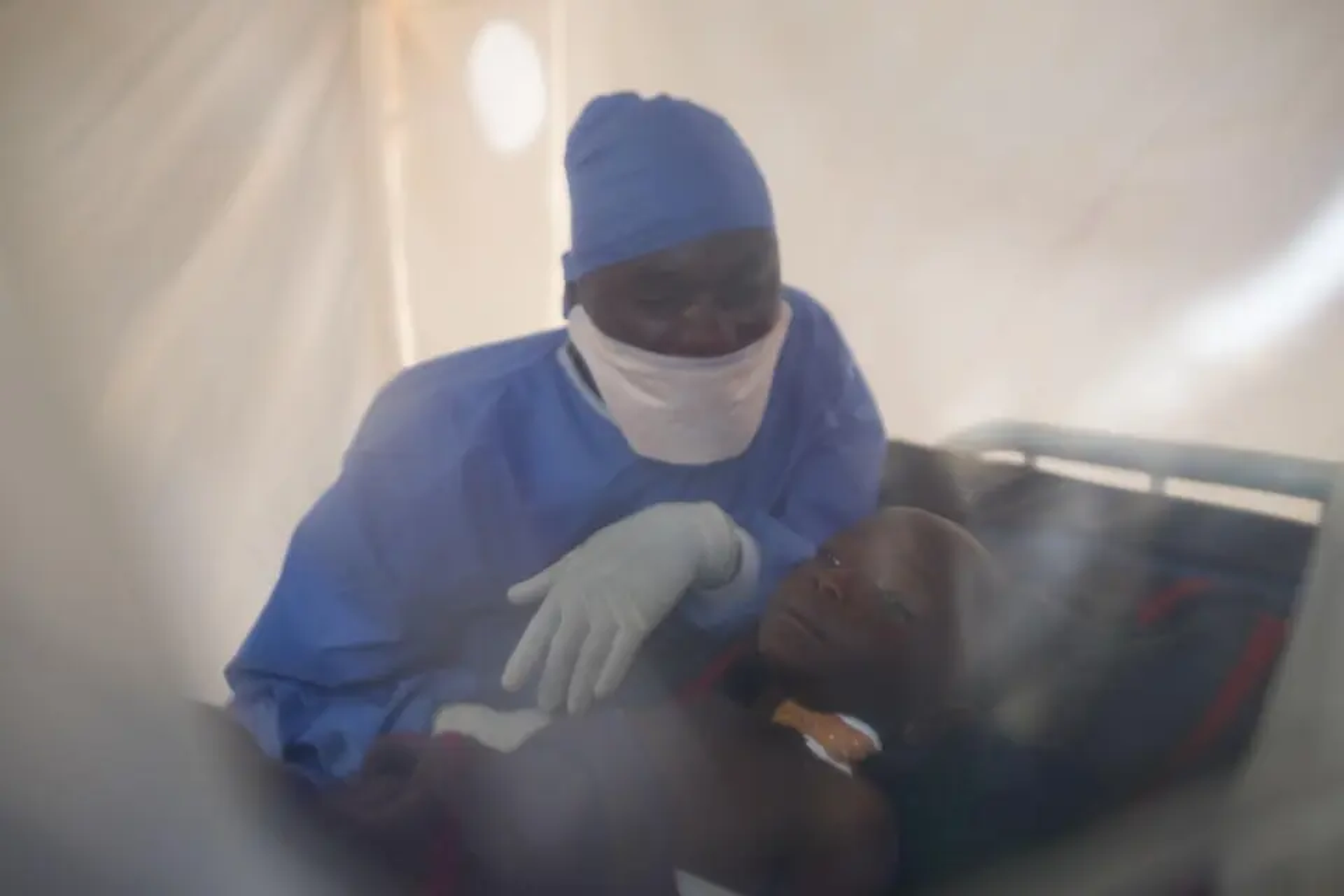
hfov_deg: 54.4
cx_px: 672
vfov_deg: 37.9
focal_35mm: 35
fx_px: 1307
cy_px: 448
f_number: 1.4
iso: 400
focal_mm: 23
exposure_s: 1/60
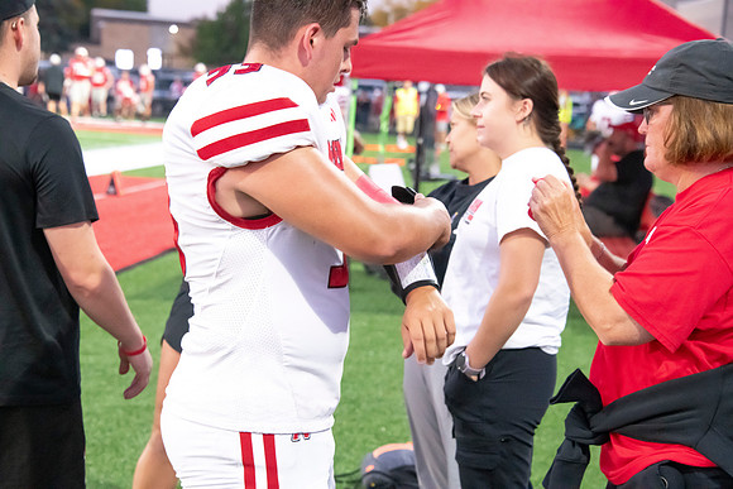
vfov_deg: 13.7
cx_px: 366
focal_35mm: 100
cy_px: 244
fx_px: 2036
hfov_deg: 20.4
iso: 10000
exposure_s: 1/125
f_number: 7.1
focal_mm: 100
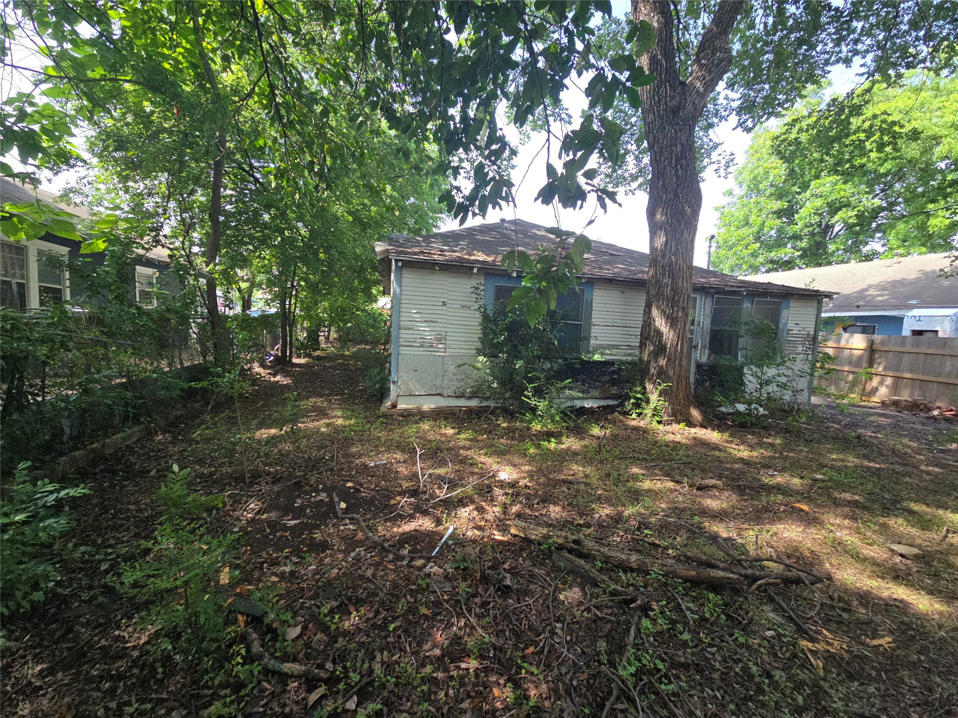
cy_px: 359
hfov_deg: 106.2
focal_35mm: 13
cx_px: 479
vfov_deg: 89.9
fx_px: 360
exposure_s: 1/269
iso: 50
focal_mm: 2.2
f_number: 2.2
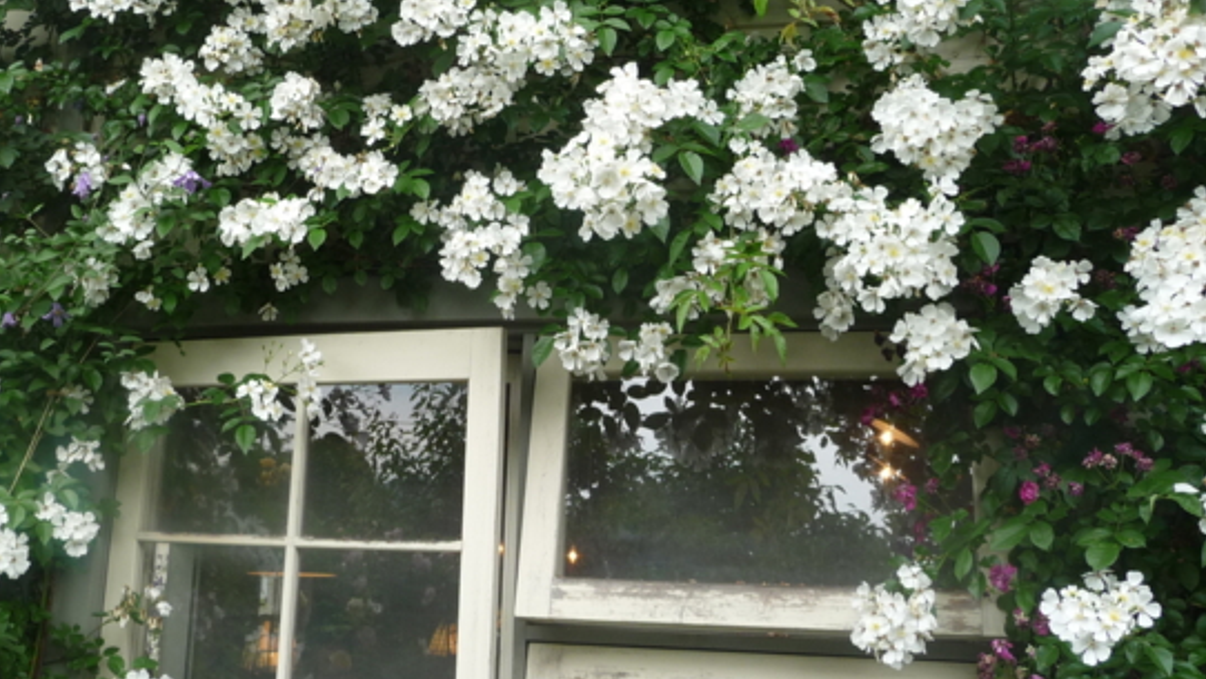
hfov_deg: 45.2
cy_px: 249
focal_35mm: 45
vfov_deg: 26.4
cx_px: 474
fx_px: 1439
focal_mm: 4.7
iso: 100
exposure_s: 1/125
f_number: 3.3
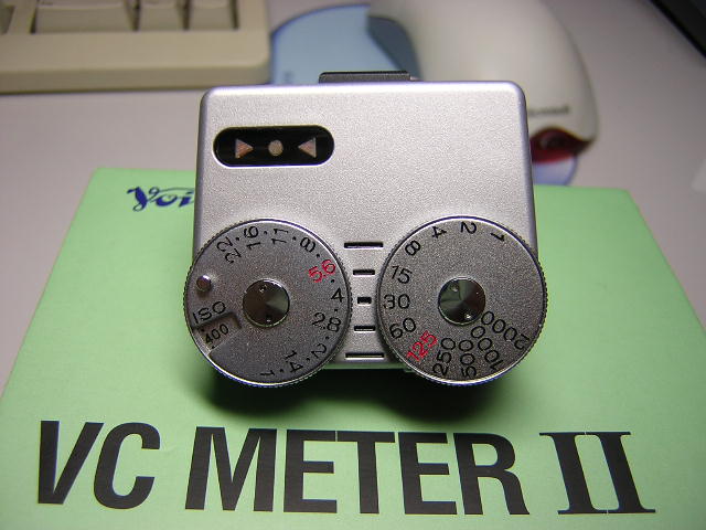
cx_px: 353
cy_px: 265
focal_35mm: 36
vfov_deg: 39.7
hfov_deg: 51.4
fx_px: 734
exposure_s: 1/85.2
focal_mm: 4.7
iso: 100
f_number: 2.6
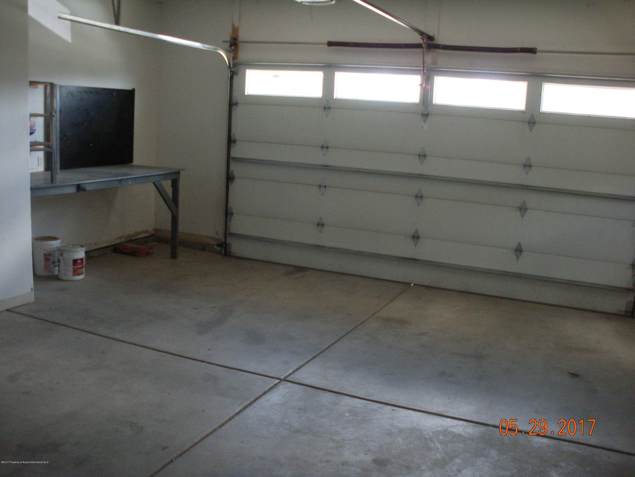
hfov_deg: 51.4
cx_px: 318
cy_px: 238
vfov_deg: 39.7
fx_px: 660
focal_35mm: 36
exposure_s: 1/62.8
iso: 384
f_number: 3.5
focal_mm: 6.3
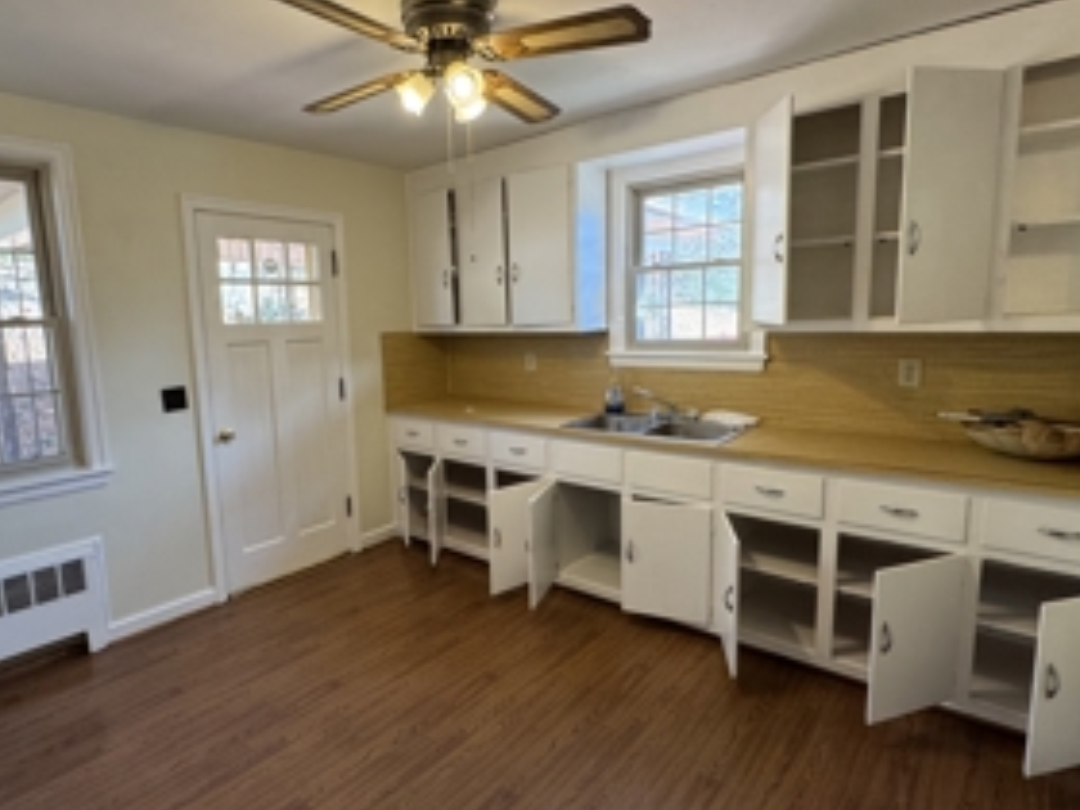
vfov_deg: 66.0
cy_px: 405
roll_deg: +1.9
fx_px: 624
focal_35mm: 20
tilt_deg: -8.4
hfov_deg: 81.4
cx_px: 474
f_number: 2.2
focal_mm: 2.22
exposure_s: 1/99
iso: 250
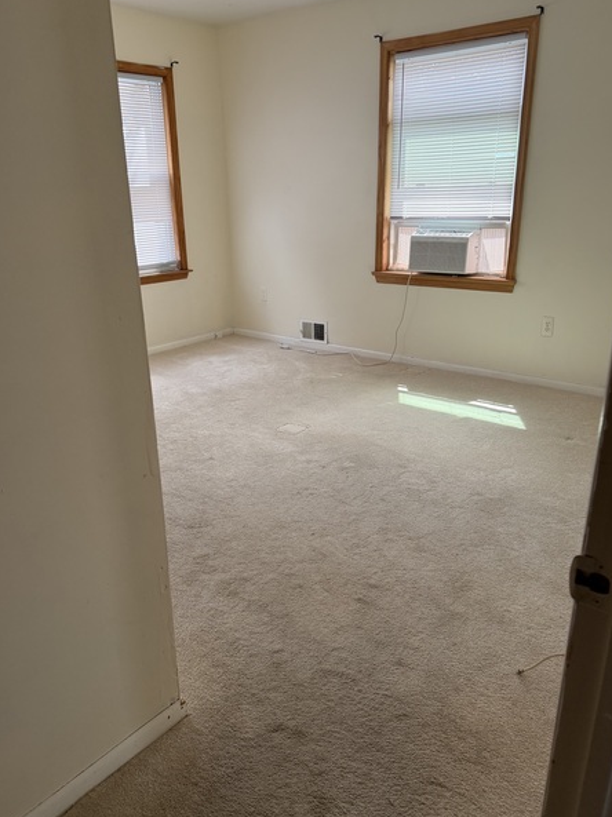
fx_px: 637
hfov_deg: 51.3
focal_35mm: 27
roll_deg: +1.1
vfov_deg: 65.3
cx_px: 288
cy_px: 422
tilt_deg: -20.1
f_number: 1.78
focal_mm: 6.76
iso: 200
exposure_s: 1/201
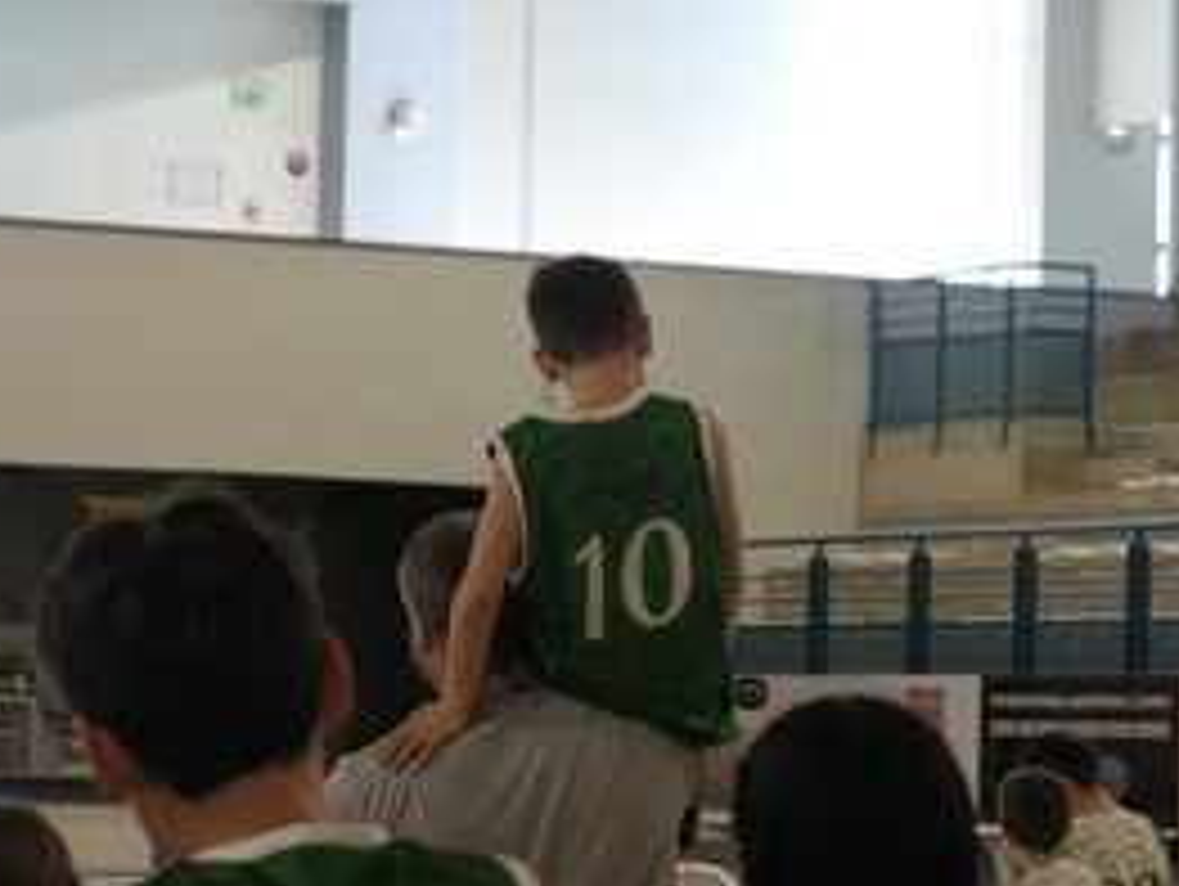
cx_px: 648
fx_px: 6068
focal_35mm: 178
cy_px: 567
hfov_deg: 11.1
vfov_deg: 8.4
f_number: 2.8
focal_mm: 24.5
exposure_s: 1/125
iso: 320
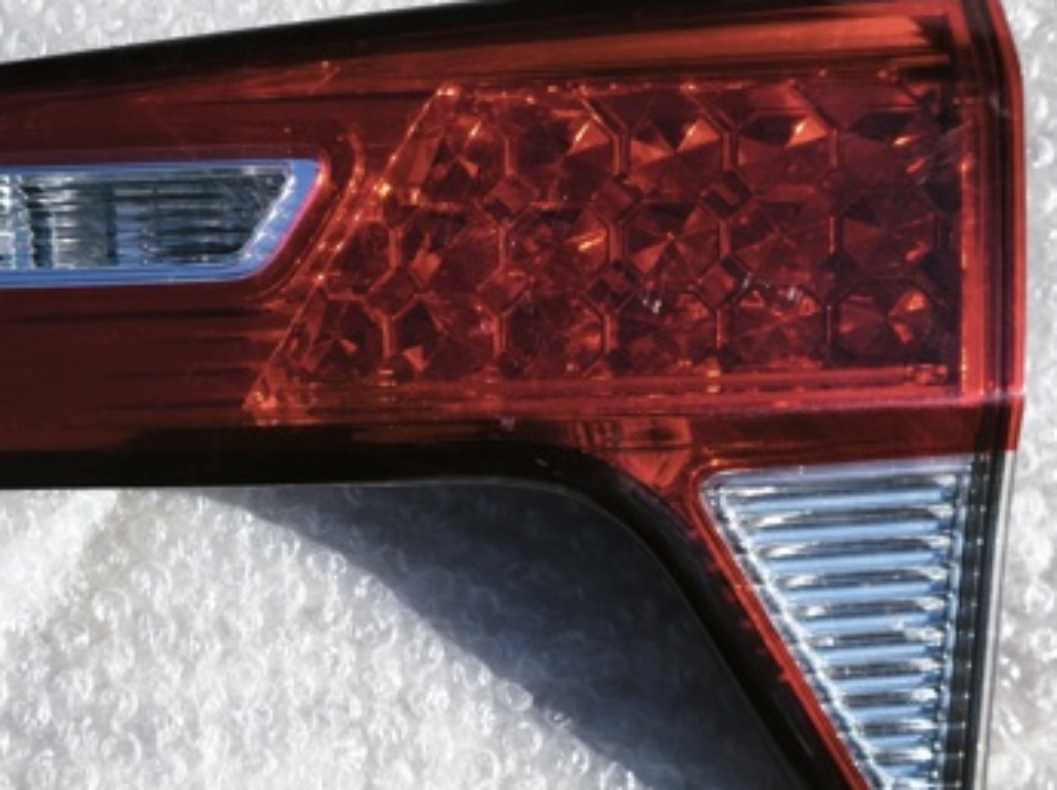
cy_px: 514
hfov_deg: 29.8
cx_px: 435
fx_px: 1983
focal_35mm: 65
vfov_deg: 22.5
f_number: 1.7
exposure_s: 1/1793
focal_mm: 5.35
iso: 80
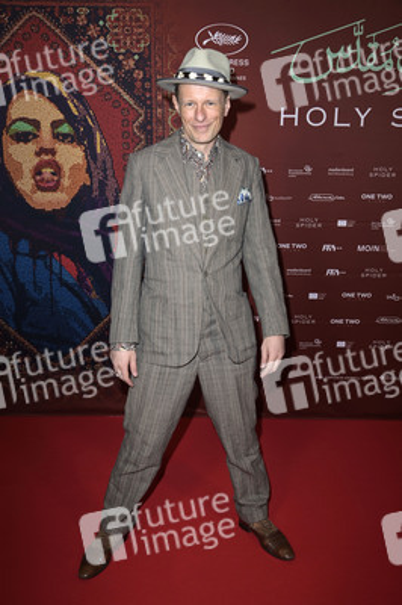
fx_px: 604
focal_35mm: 36
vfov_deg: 53.2
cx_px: 201
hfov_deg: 36.8
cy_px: 302
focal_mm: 36
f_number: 5.6
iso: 400
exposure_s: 1/250
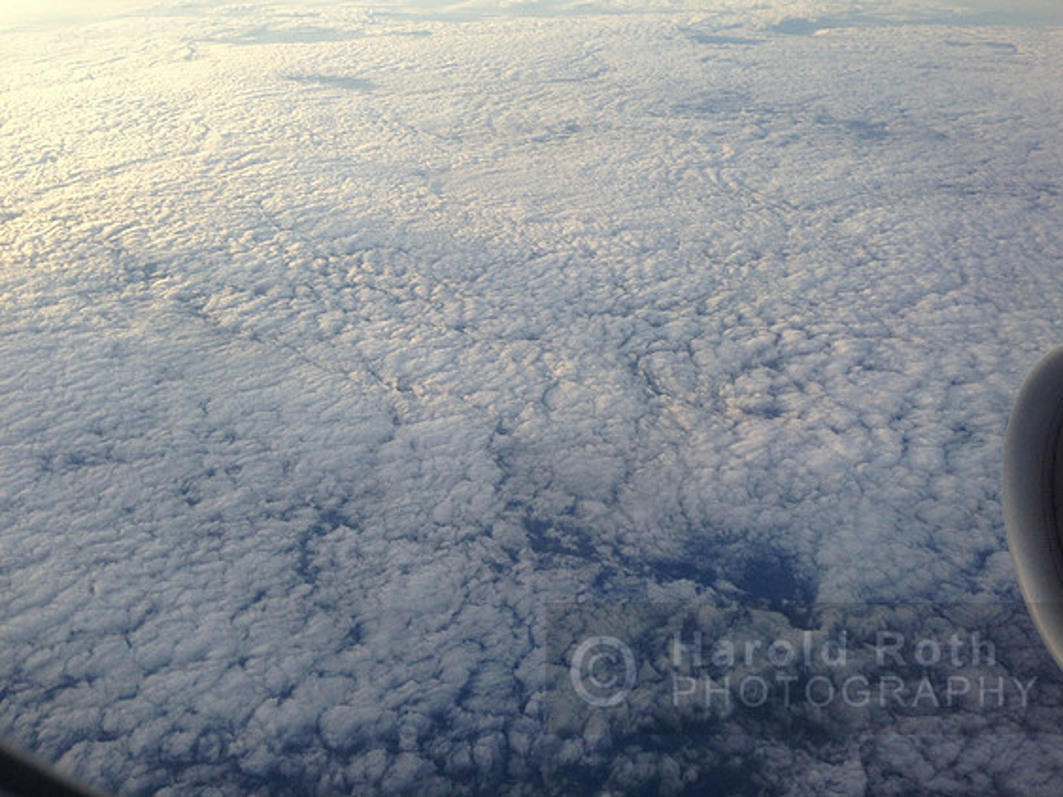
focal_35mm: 34
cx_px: 546
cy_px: 388
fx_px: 1044
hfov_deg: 54.0
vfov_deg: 41.8
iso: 50
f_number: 2.4
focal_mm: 4.13
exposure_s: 1/401
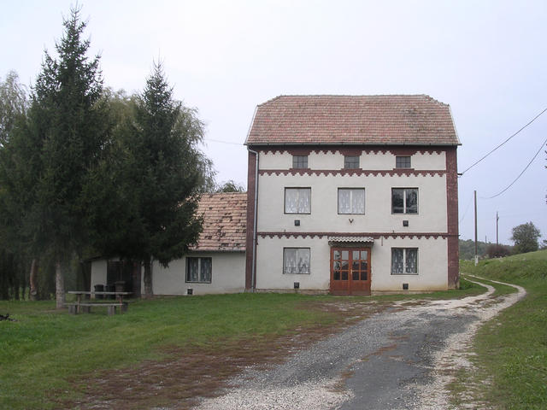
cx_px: 274
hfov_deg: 49.0
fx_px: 600
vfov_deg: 37.7
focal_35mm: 38
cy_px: 205
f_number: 5.6
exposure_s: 1/165
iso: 100
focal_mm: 5.8
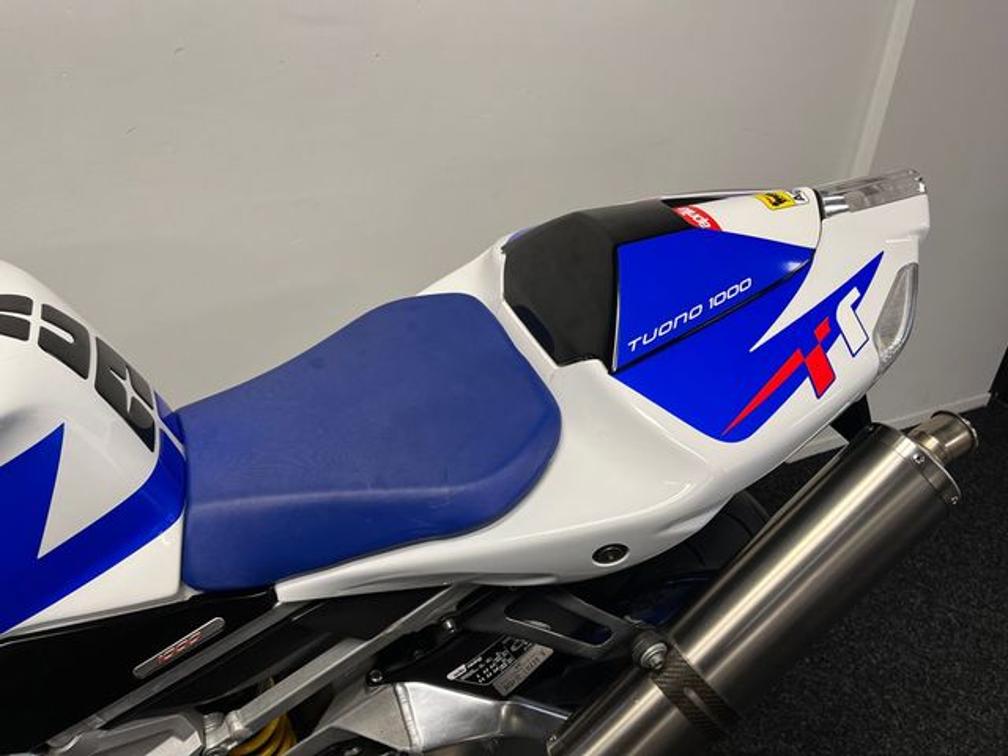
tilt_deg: -32.0
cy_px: 378
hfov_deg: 67.3
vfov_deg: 53.1
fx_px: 757
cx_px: 504
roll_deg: -1.5
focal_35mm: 26
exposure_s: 1/100
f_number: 1.6
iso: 125
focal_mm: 5.1
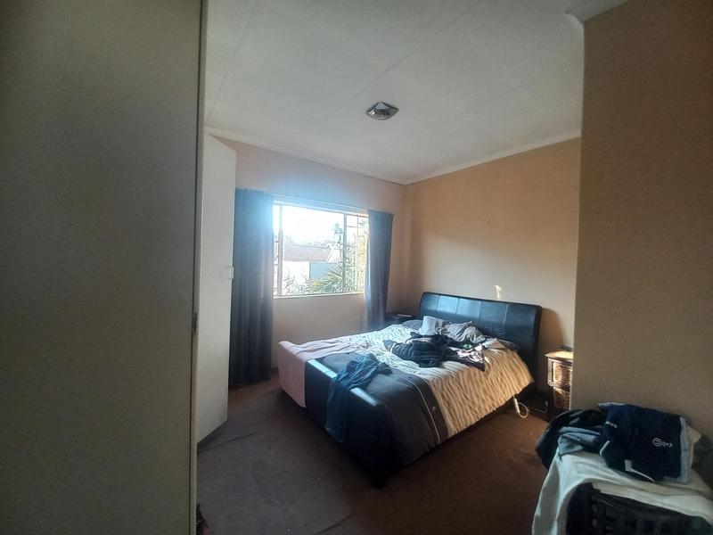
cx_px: 356
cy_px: 268
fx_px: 268
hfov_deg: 106.2
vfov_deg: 89.9
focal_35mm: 13
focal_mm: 1.42
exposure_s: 1/50
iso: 80
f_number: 2.2
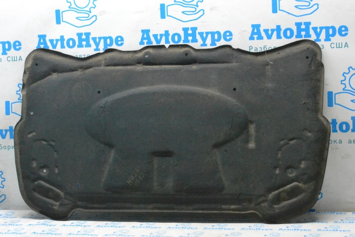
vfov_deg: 20.2
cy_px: 118
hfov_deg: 29.9
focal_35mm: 68
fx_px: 666
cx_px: 178
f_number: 9
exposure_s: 1/160
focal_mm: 45
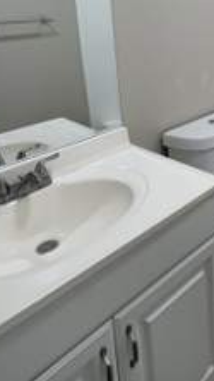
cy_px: 85
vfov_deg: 55.9
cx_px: 226
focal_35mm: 33
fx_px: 333
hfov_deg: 32.1
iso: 100
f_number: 2.2
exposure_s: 1/120
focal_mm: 2.22
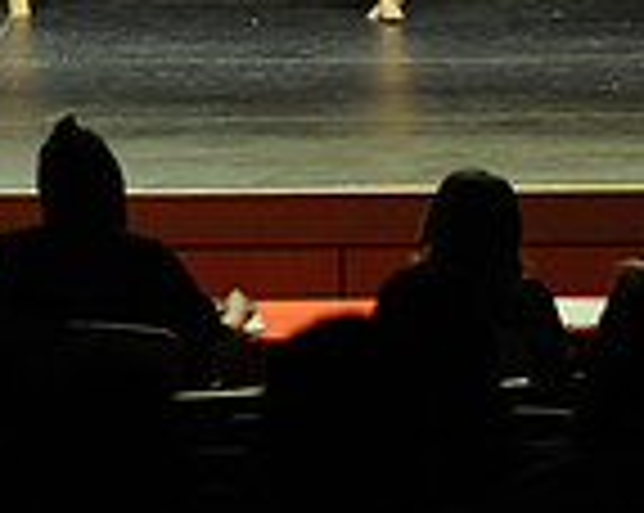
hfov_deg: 7.2
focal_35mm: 267
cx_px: 171
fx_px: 5082
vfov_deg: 5.7
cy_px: -216
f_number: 2.8
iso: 2500
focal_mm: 70
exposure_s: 1/400
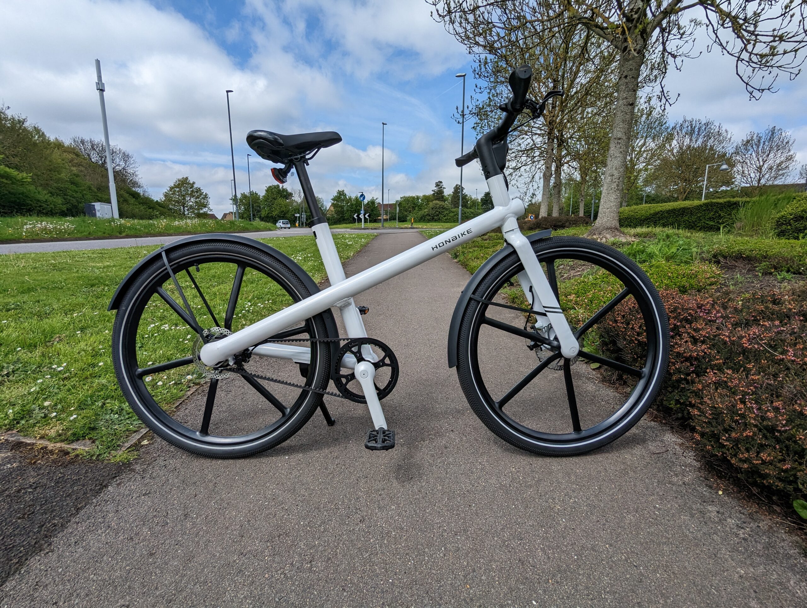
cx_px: 404
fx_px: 374
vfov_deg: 78.3
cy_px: 304
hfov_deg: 94.4
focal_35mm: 16
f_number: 2.2
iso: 52
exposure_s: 1/1832
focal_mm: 2.35
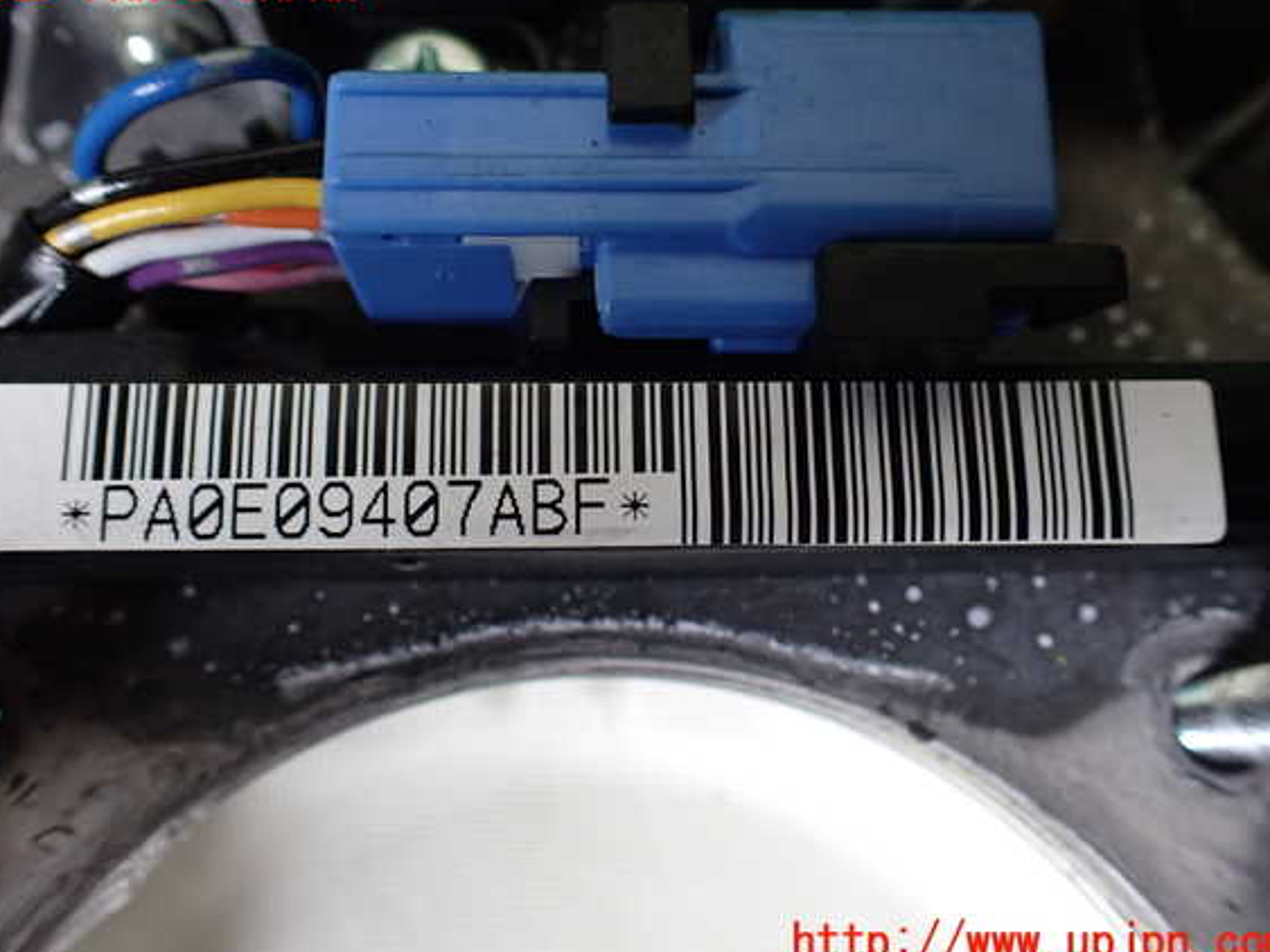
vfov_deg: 44.1
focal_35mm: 32
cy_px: 465
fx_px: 1174
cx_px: 625
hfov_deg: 56.8
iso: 400
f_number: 2.3
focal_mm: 5.4
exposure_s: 1/125
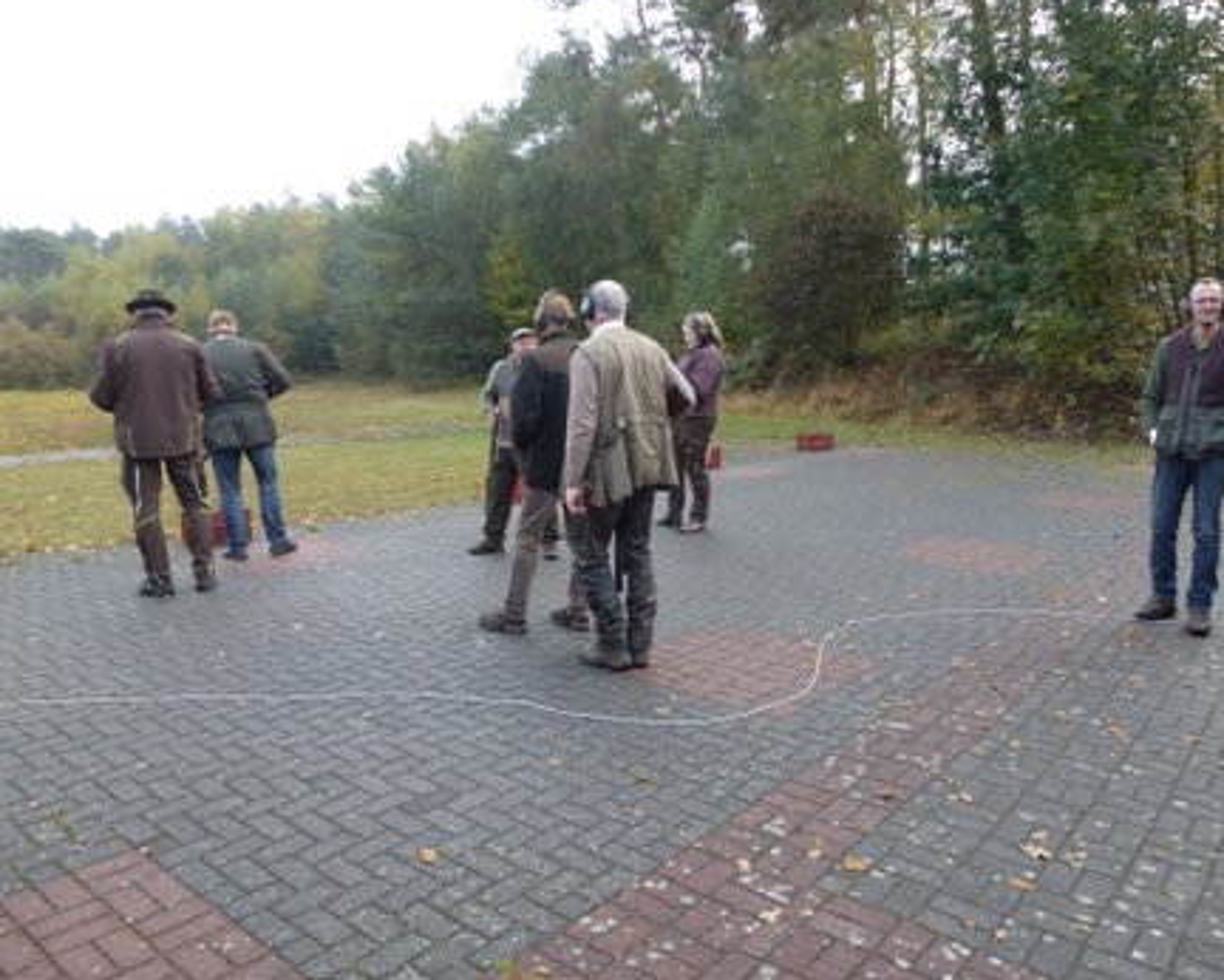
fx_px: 942
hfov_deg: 66.0
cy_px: 473
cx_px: 612
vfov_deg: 55.0
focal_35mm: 26
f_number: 3.3
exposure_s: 1/100
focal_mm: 4.3
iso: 100
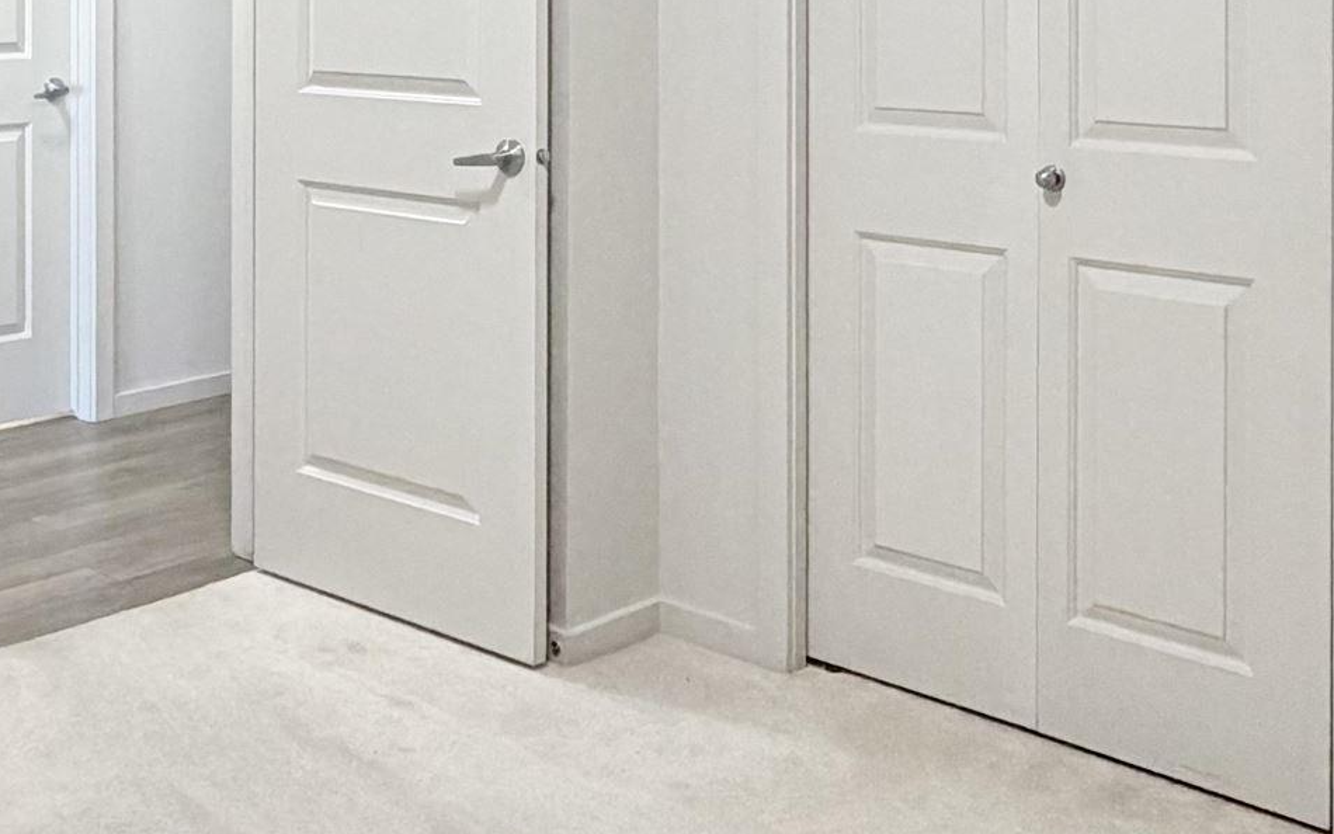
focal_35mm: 48
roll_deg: +0.3
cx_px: 437
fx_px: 1745
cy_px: -8
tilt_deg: -1.3
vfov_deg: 25.5
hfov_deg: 41.3
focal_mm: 2.22
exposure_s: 1/60
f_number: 2.2
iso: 320
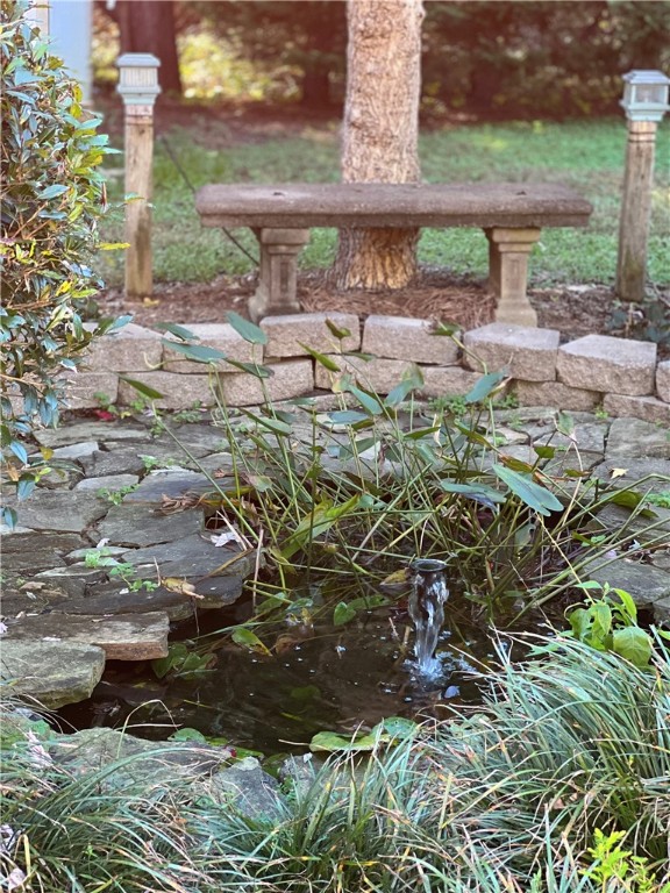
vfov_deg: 25.3
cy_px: 446
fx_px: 1987
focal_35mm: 77
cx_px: 335
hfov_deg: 19.1
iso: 250
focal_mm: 9
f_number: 2.8
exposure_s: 1/93
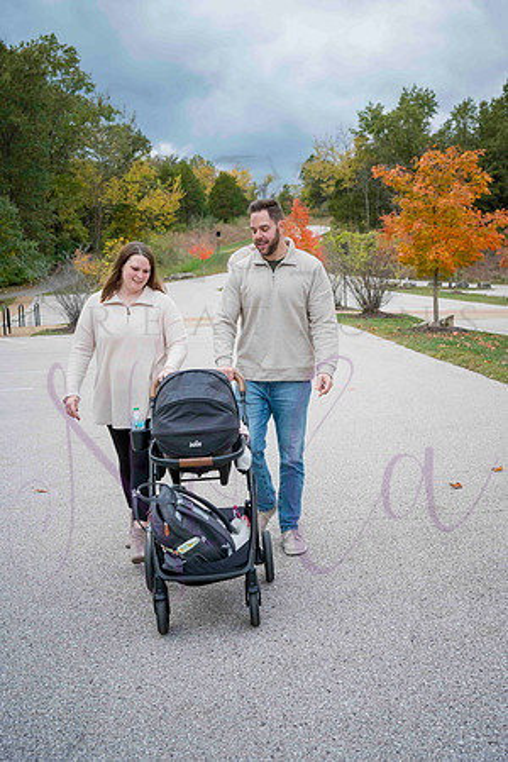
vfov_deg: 47.4
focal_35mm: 41
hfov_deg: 32.6
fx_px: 868
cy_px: 381
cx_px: 254
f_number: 5
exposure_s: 1/640
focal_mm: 41
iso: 400
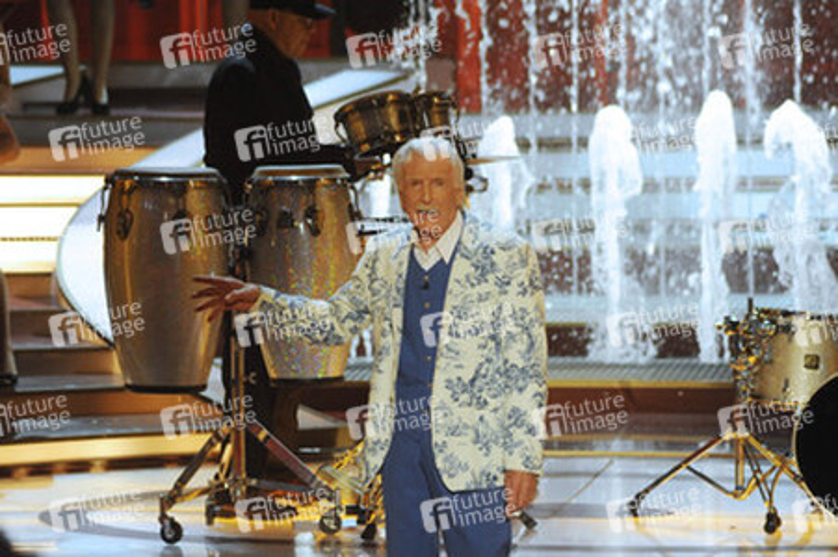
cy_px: 278
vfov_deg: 5.5
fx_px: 5815
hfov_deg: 8.2
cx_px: 419
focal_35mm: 250
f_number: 5.6
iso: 5000
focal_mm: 250
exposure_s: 1/250
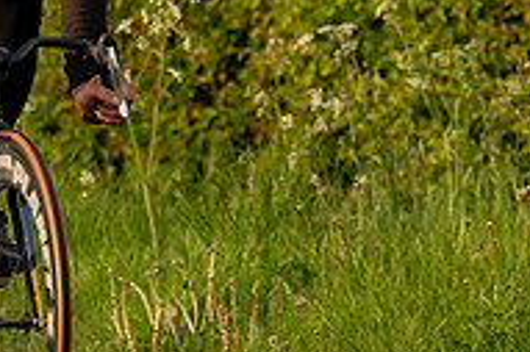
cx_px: -17
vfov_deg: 1.7
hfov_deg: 2.6
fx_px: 11782
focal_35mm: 801
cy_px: -30
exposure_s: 1/1000
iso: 400
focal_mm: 153
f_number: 4
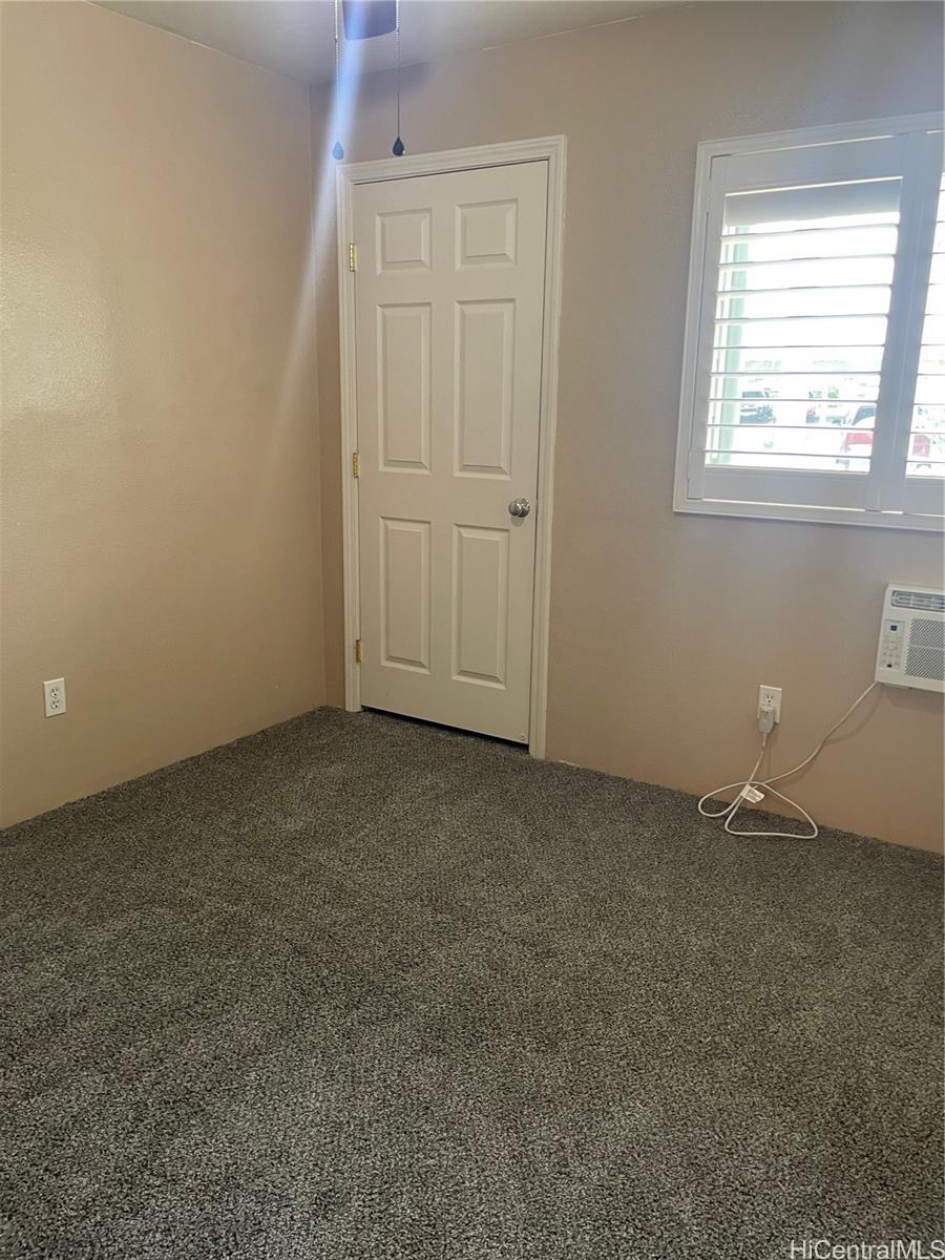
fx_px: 946
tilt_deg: -13.4
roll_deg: -0.1
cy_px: 630
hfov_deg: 53.1
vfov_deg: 67.3
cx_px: 472
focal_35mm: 26
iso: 125
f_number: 1.6
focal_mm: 4.2
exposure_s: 1/60
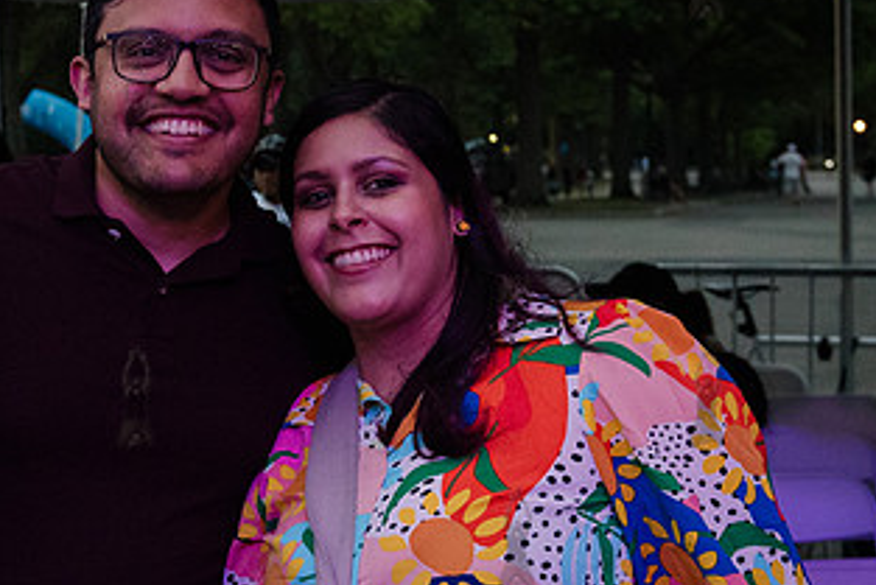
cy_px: 280
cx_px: 151
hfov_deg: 22.5
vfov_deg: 15.4
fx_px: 2167
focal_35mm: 89
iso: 5000
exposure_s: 1/250
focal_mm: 34
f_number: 4
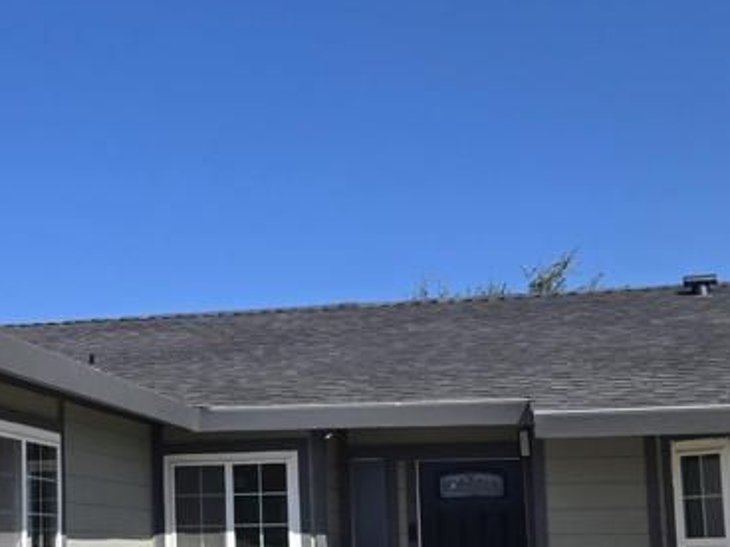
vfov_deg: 22.7
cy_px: 408
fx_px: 1350
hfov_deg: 29.1
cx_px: 75
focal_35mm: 64
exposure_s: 1/2483
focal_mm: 5.4
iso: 25
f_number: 1.8
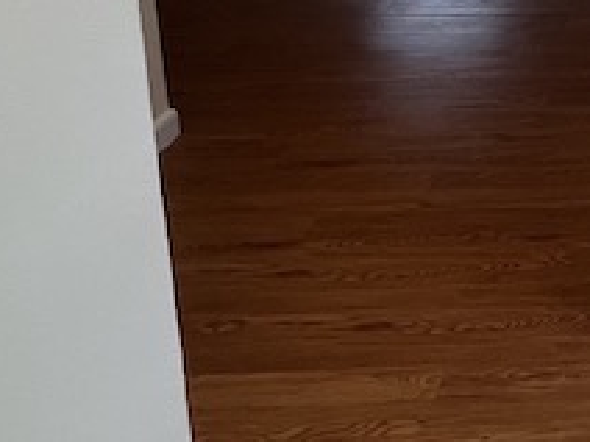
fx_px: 835
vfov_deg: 24.3
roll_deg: -3.5
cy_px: -189
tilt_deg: -13.3
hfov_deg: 28.1
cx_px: 854
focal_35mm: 49
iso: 100
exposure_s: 1/120
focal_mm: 1.57
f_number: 1.8
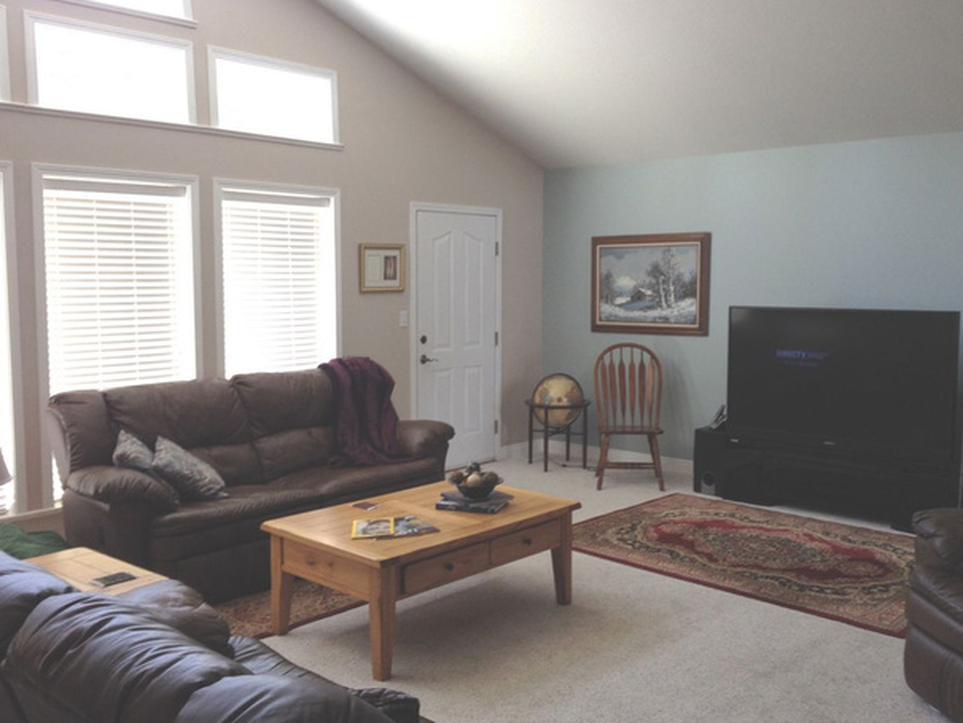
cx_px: 505
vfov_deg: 38.7
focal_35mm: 37
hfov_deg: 50.1
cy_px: 368
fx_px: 1030
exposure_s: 1/40
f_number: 2.4
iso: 50
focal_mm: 4.28
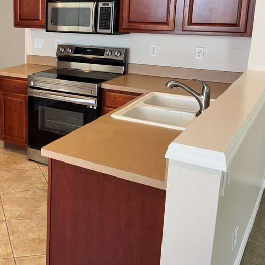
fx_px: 398
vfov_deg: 36.4
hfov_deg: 34.2
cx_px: 12
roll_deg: +0.4
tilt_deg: -13.1
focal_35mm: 46
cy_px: 89
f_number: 1.6
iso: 40
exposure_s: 1/22
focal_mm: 5.96
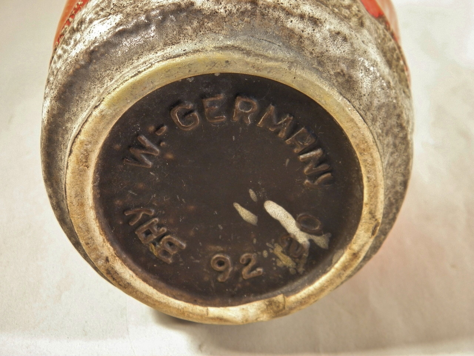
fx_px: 1095
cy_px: 178
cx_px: 237
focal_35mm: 80
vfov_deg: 18.4
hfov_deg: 24.4
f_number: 4.4
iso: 200
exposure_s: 1/25
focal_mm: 14.3
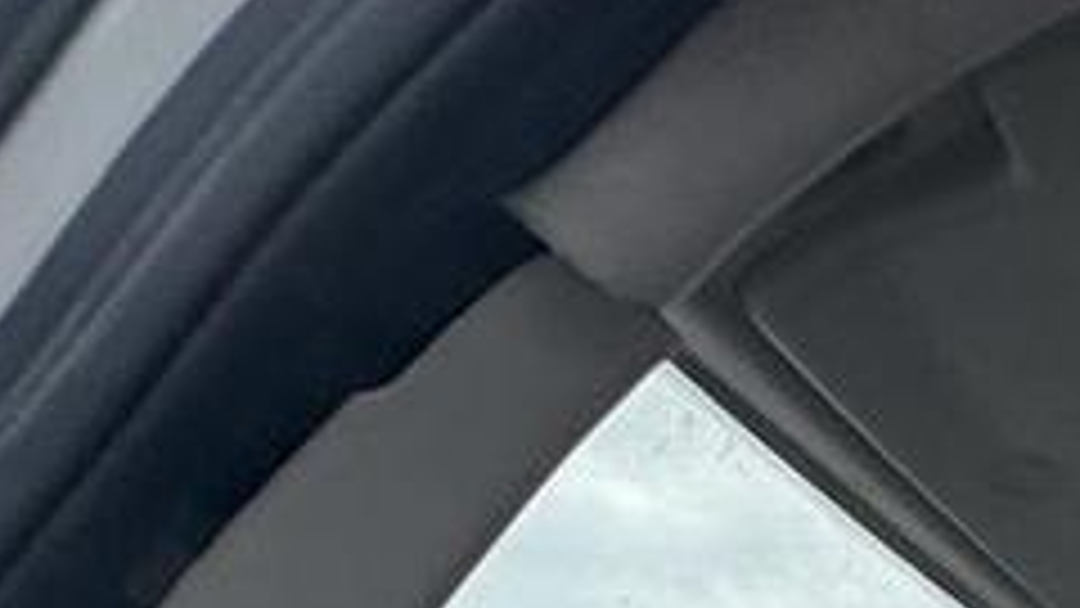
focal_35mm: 57
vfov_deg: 14.0
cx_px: 1602
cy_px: 1491
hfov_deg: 26.7
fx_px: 1632
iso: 50
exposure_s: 1/544
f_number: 2.2
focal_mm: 2.22
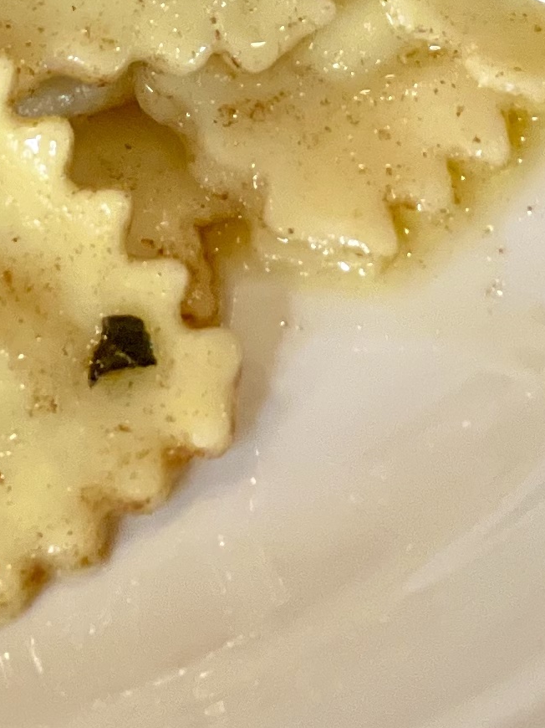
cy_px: -596
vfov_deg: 7.9
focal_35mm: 241
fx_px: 5062
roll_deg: +3.7
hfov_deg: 6.1
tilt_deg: -42.9
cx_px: -360
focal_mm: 6
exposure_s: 1/60
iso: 160
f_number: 2
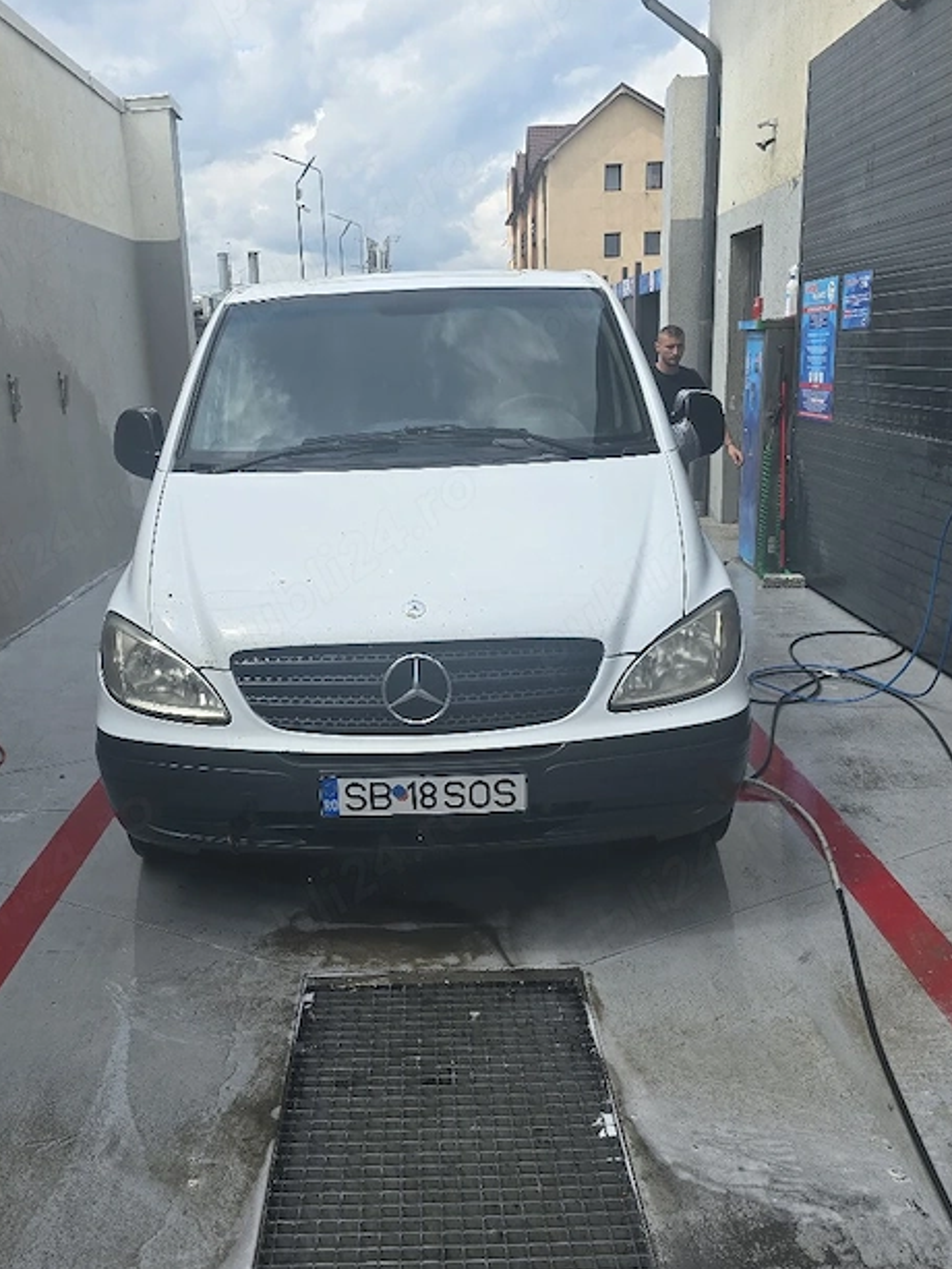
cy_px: 619
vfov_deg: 59.9
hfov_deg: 46.7
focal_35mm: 30
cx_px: 424
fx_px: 1100
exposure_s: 1/714
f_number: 1.7
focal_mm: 6.3
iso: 12
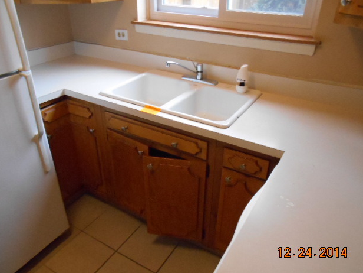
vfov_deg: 51.3
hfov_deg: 65.3
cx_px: 181
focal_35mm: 27
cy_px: 141
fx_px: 283
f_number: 3.2
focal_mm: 4.6
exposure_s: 1/30
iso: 800
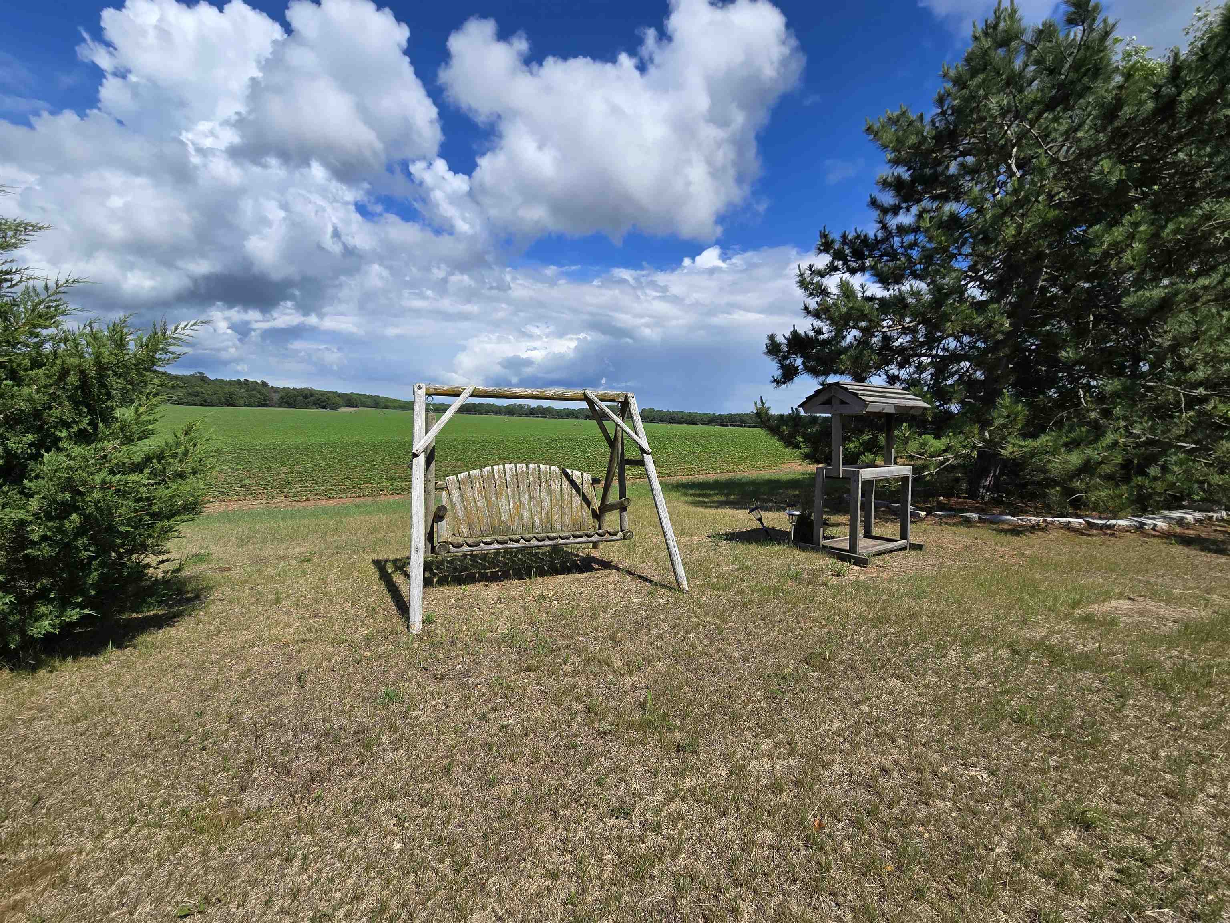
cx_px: 615
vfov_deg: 89.9
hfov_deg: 106.2
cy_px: 462
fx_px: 462
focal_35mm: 13
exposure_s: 1/3117
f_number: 2.2
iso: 50
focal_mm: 2.2
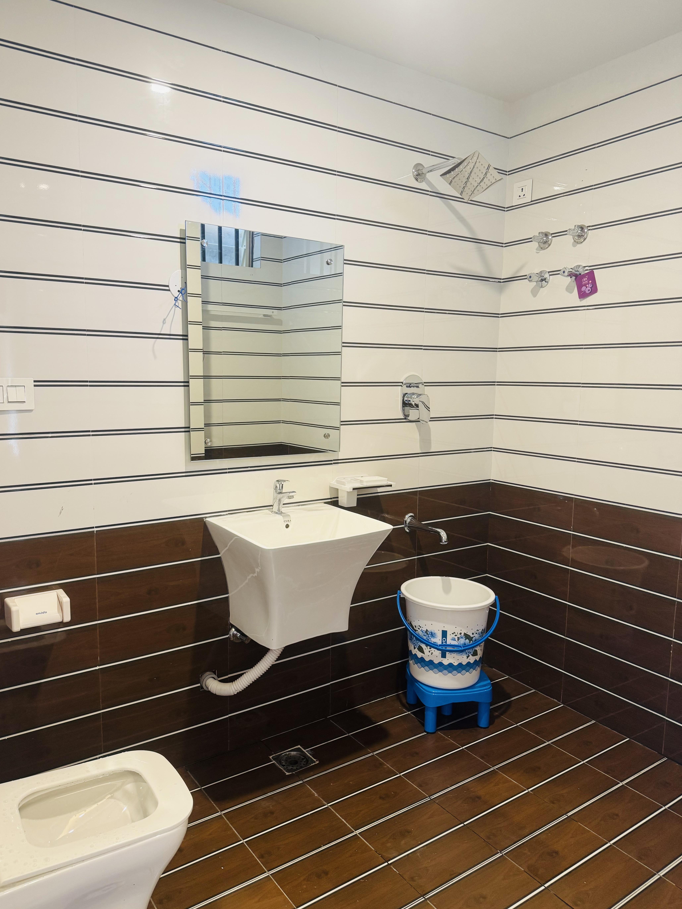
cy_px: 460
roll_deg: -1.3
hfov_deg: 54.9
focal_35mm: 25
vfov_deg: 69.4
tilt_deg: -8.2
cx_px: 328
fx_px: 657
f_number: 1.78
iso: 160
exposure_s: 1/50
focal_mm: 6.76
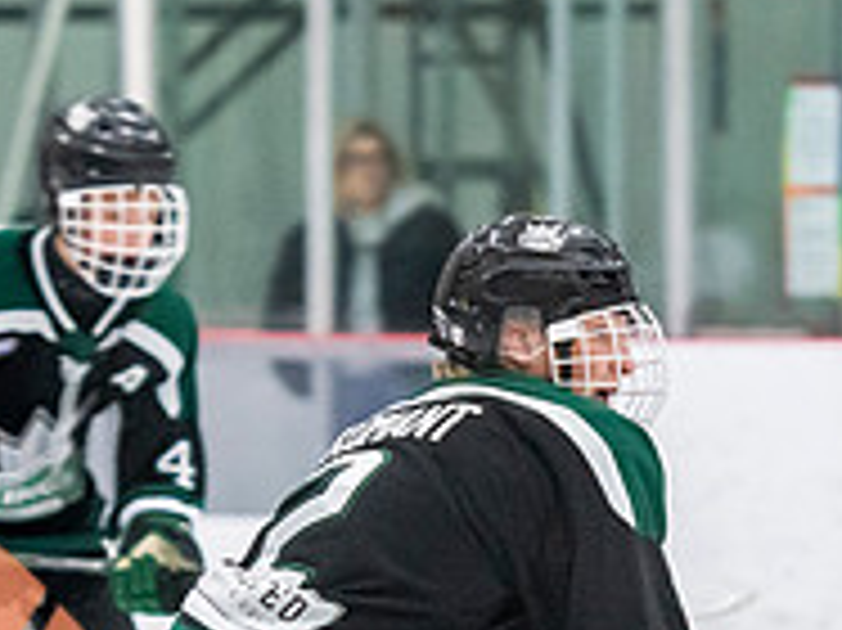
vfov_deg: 2.8
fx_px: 12713
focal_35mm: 523
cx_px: 510
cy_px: 602
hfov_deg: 3.8
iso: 3200
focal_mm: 120
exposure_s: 1/640
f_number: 3.2
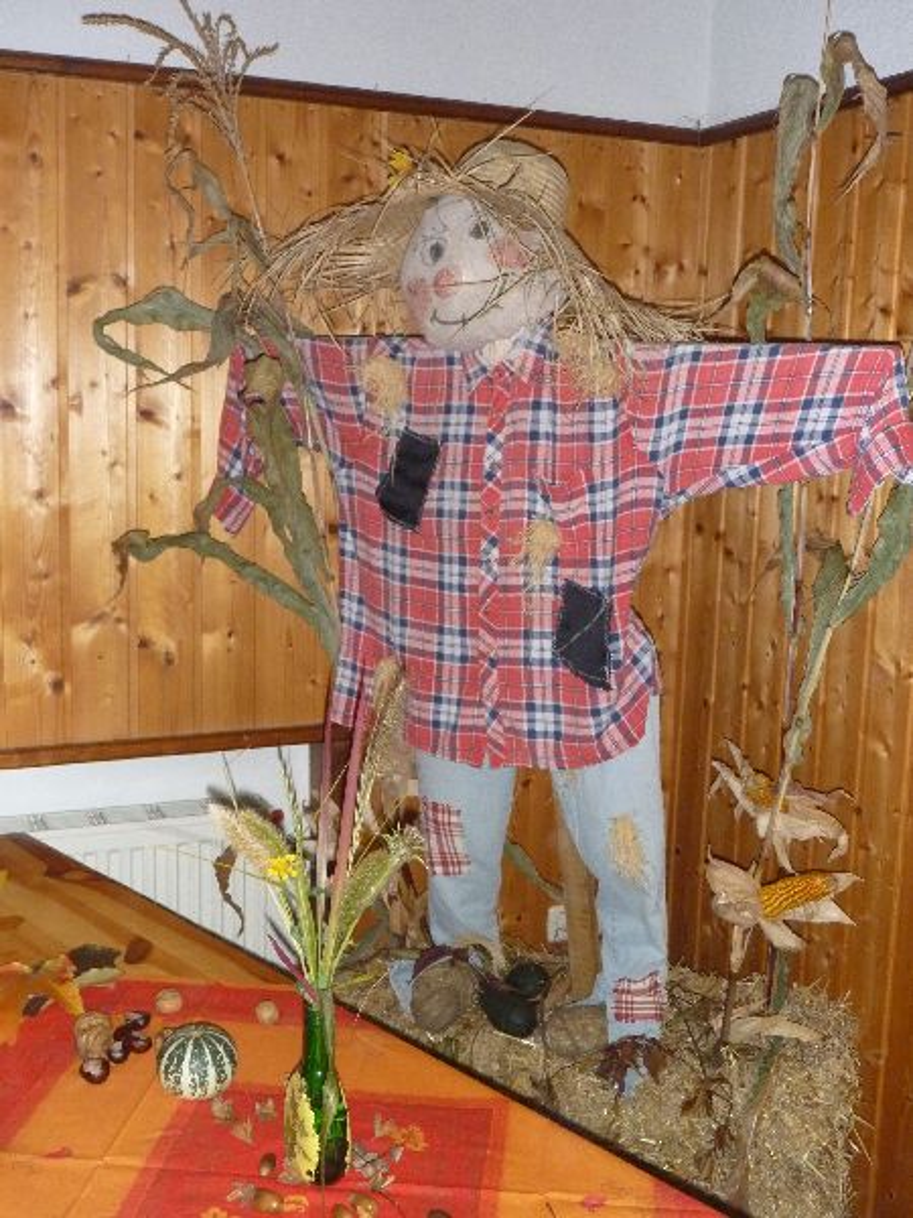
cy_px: 609
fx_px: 1336
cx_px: 456
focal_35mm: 38
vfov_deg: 49.0
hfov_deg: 37.7
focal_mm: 6.8
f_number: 4
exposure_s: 1/30
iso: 500
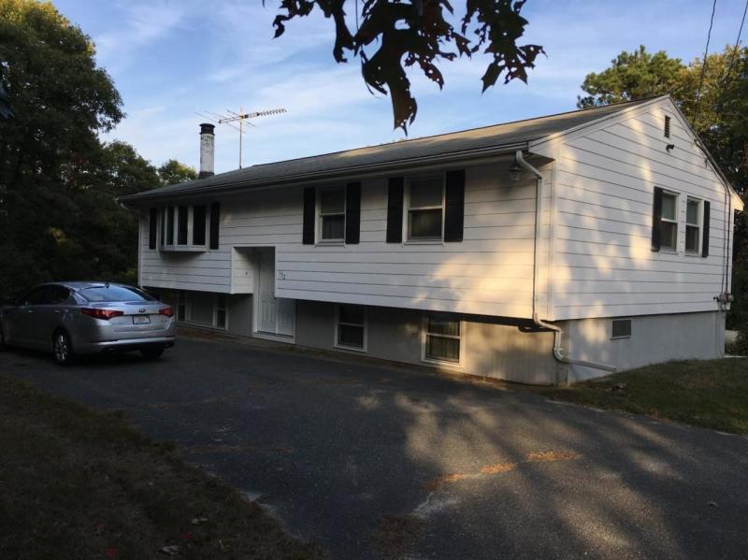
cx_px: 374
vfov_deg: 48.2
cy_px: 280
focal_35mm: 29
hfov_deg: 61.7
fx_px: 626
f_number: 2.2
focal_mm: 4.15
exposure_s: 1/578
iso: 25
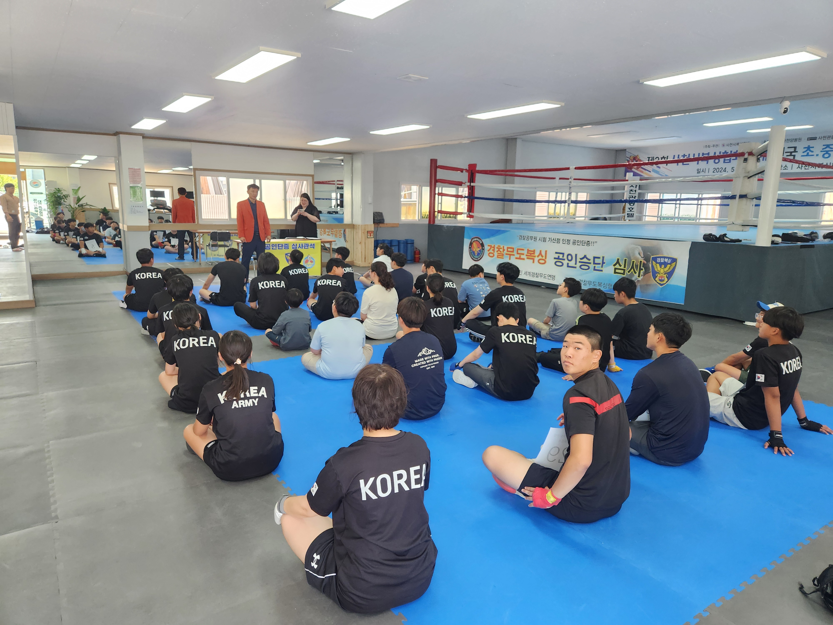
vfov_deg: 58.9
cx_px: 416
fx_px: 553
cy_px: 312
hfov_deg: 73.9
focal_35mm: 23
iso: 200
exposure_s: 1/180
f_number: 1.8
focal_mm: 5.4
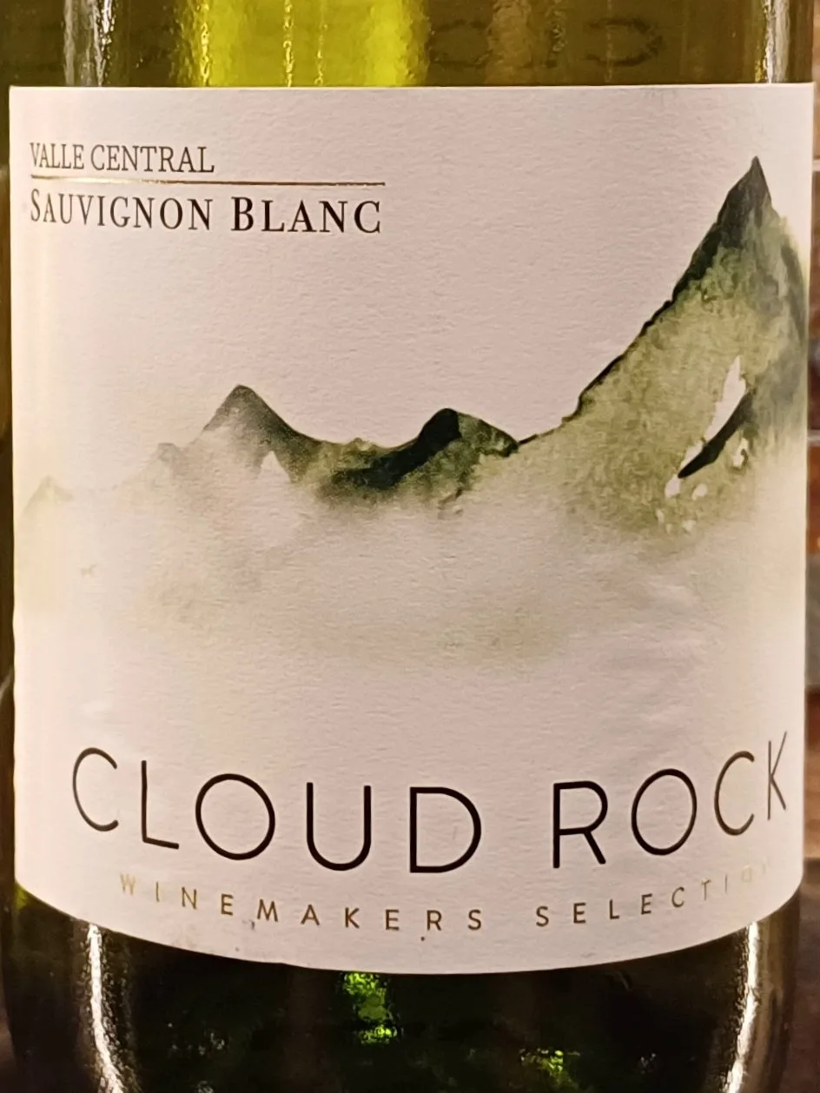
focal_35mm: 25
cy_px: 546
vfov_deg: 69.4
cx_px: 410
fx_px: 789
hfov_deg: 54.9
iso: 320
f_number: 1.8
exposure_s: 1/50
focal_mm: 4.65
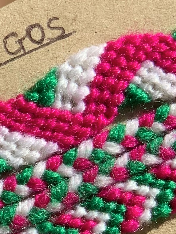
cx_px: -21
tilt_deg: -27.9
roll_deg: -9.6
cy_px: 194
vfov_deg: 7.5
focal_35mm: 265
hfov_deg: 5.6
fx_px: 1797
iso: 16
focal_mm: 6
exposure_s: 1/527
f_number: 2.4
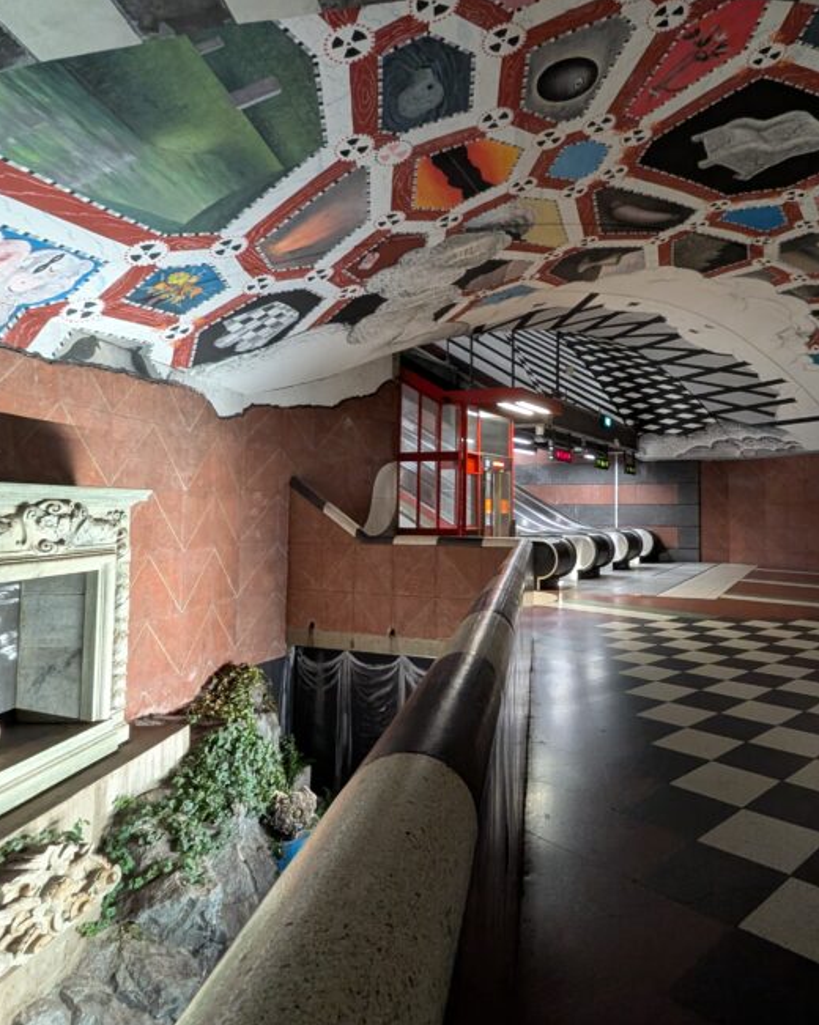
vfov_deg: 80.3
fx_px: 607
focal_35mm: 20
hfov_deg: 65.6
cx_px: 569
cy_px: 476
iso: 290
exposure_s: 1/25
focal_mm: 1.95
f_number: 2.2
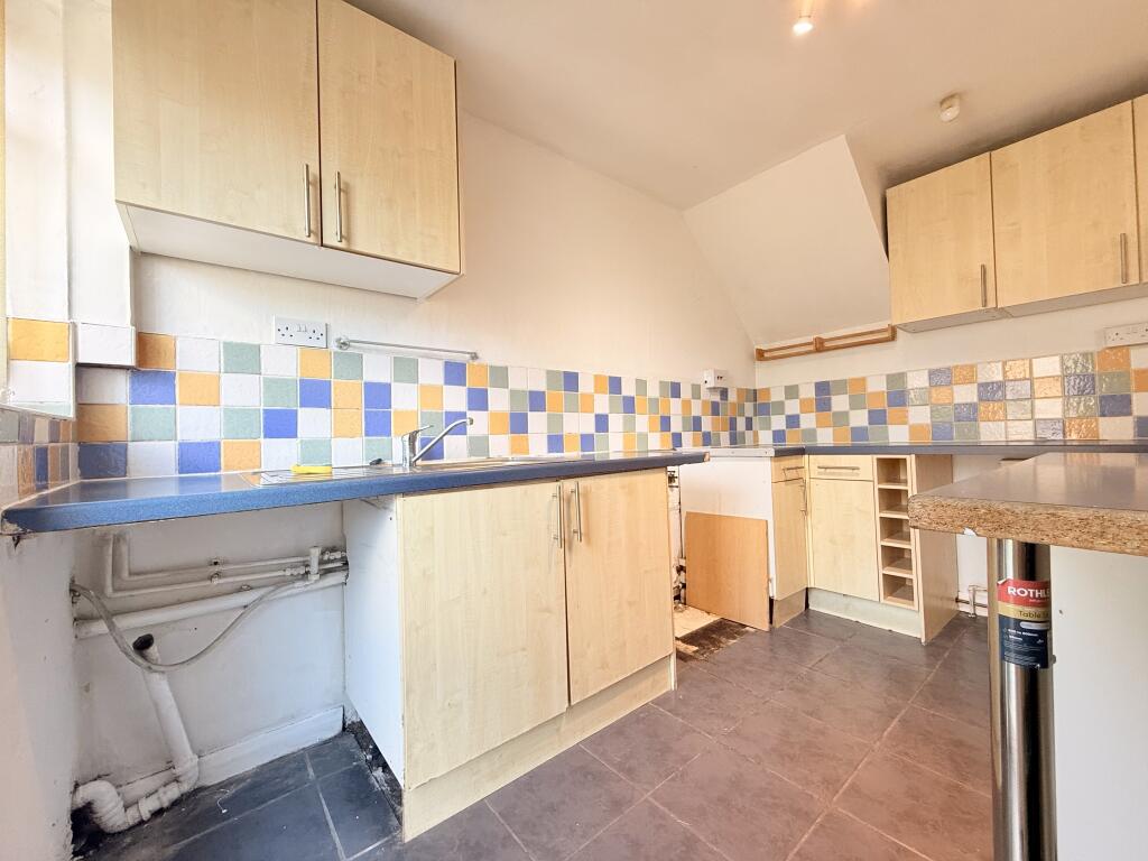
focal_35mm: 14
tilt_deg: +1.4
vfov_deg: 85.7
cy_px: 430
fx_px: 464
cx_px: 574
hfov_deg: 102.1
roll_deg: +1.5
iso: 160
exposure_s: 1/100
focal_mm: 2.22
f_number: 2.2
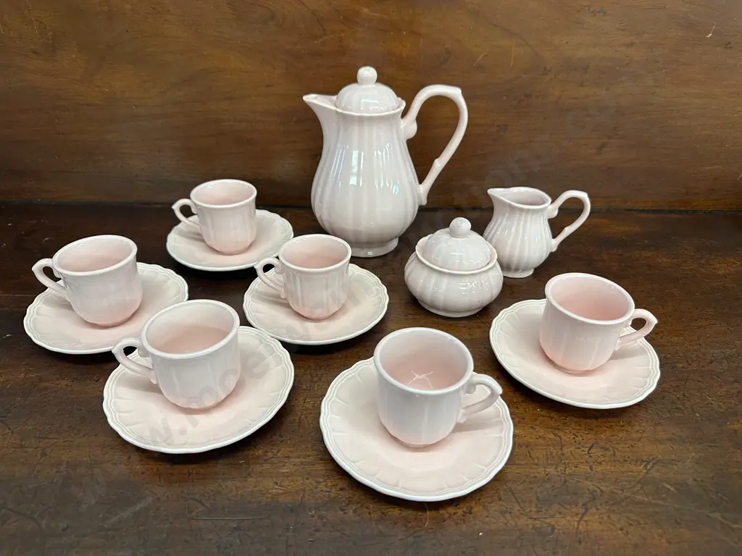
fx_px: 514
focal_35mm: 24
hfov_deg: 71.6
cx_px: 371
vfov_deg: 56.8
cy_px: 278
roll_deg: -1.9
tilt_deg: -32.9
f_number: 1.78
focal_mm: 6.86
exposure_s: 1/100
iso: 200
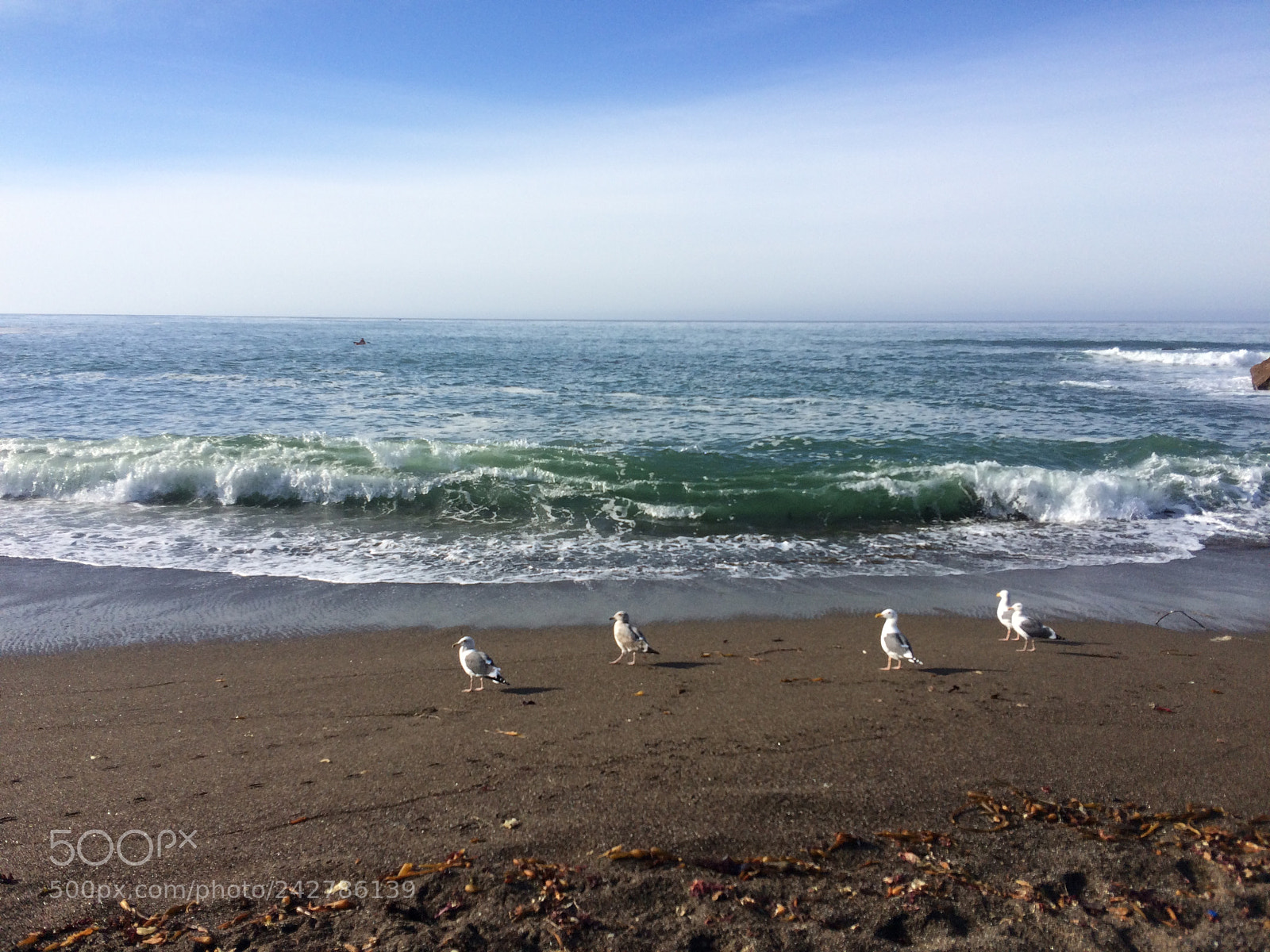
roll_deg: -1.3
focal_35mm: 29
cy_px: 476
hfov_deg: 61.7
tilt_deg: -9.0
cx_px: 635
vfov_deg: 48.2
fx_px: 1064
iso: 32
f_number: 2.2
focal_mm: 4.15
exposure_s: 1/2415
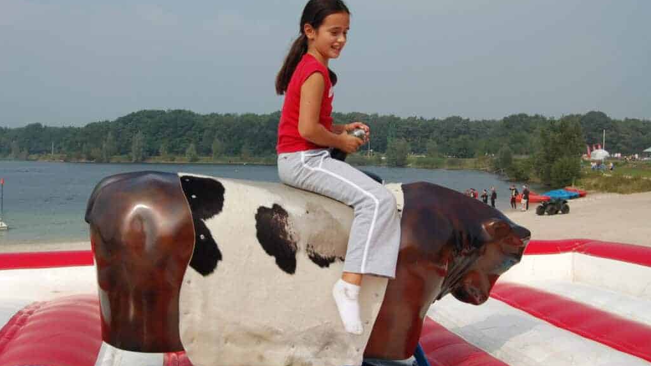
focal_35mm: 41
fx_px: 708
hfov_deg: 49.4
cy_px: 181
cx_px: 326
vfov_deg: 29.0
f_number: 10
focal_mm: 26
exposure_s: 1/400
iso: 200
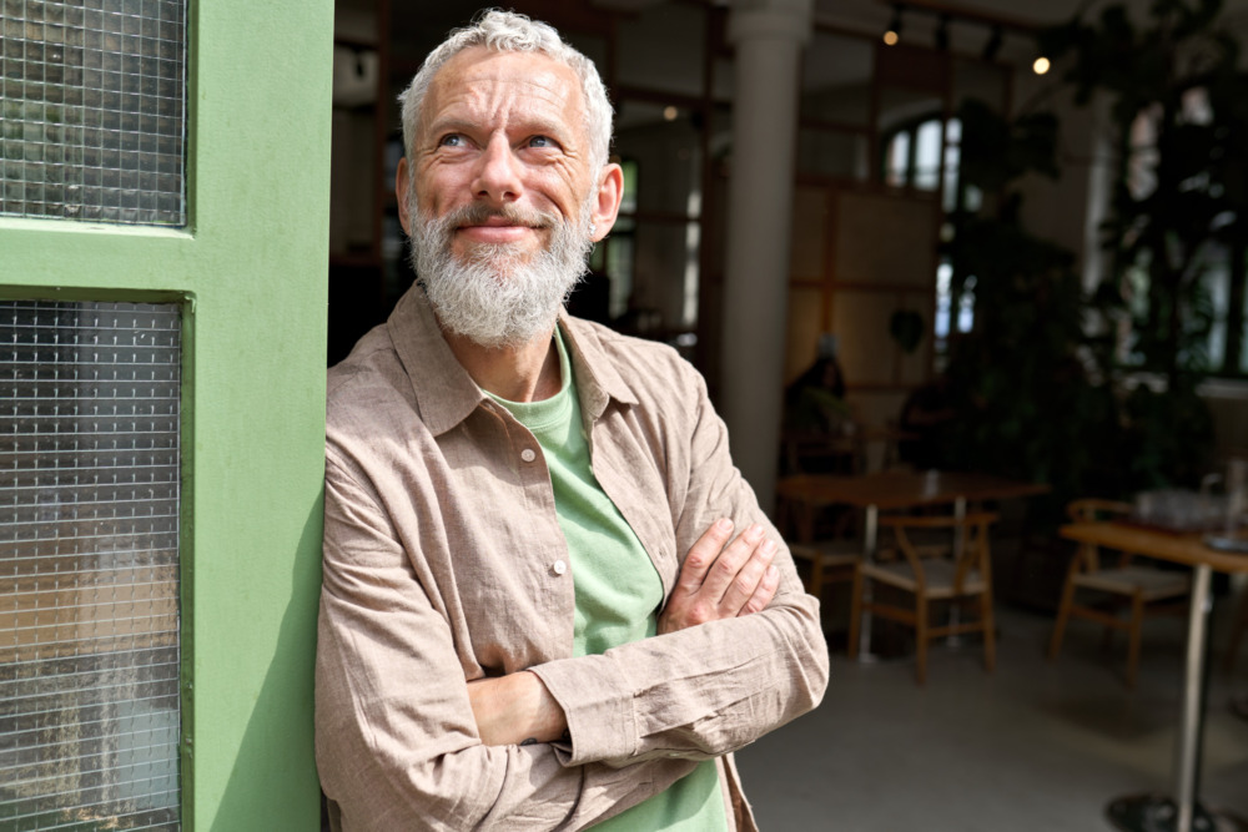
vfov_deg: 37.9
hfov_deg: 54.4
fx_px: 1213
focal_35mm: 35
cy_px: 416
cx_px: 624
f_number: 3.2
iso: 100
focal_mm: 35
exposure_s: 1/400
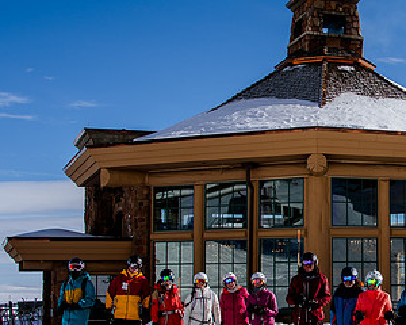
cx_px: 379
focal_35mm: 72
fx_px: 865
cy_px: 193
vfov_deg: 21.2
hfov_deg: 25.4
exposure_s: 1/800
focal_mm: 24
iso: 160
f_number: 5.6
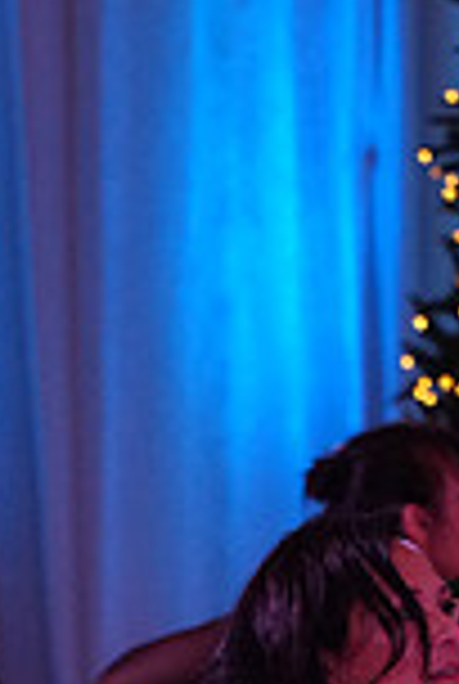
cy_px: 1089
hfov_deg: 2.5
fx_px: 10375
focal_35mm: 545
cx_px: 695
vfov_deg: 3.8
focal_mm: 143
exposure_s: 1/200
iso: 2500
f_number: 6.3
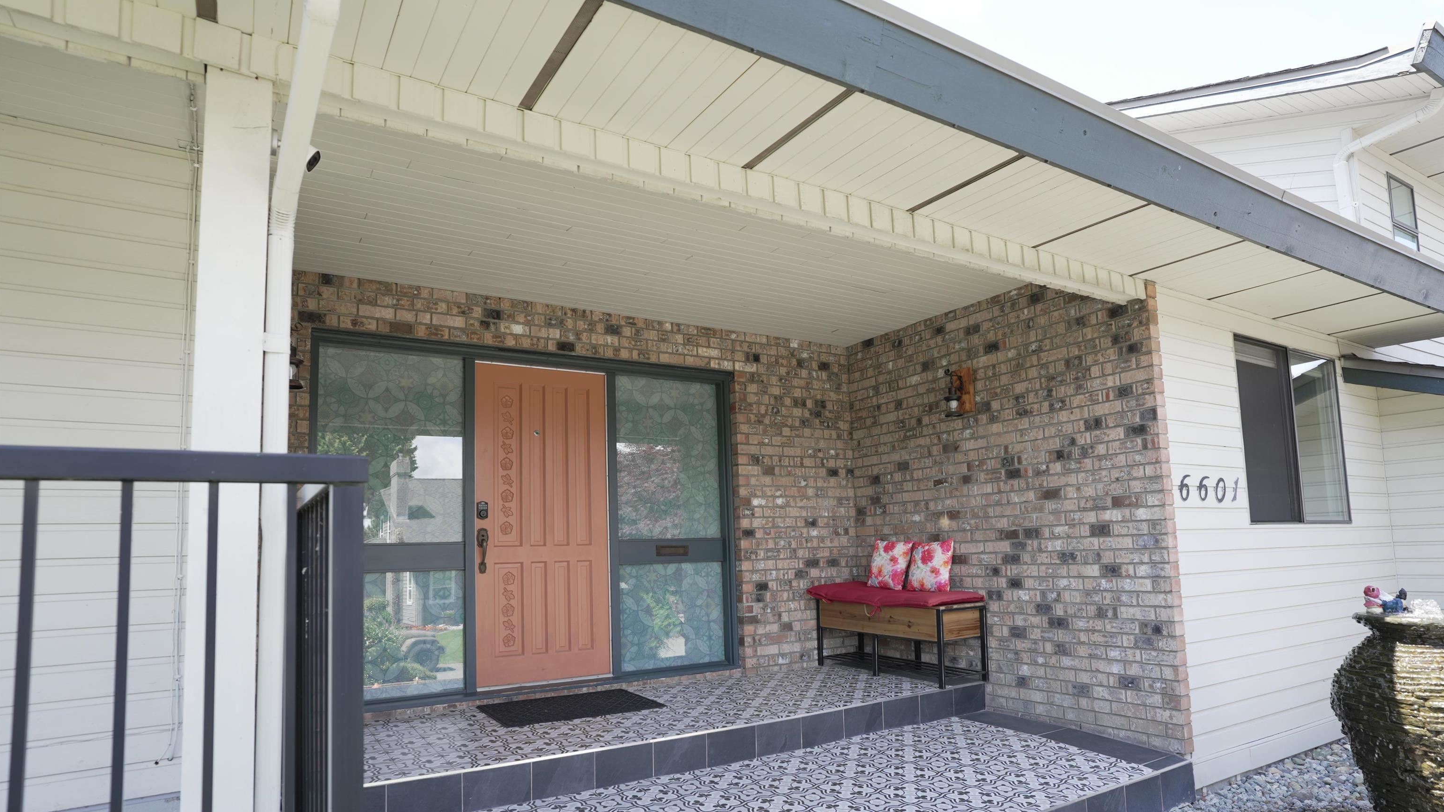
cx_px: 722
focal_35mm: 21
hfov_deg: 83.8
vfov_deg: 53.3
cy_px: 475
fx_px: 804
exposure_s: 1/125
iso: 125
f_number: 4
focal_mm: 20
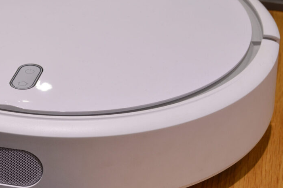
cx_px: 28
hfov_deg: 17.7
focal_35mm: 114
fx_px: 895
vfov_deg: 11.9
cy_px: 41
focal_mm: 38
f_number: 8
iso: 100
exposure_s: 1/15
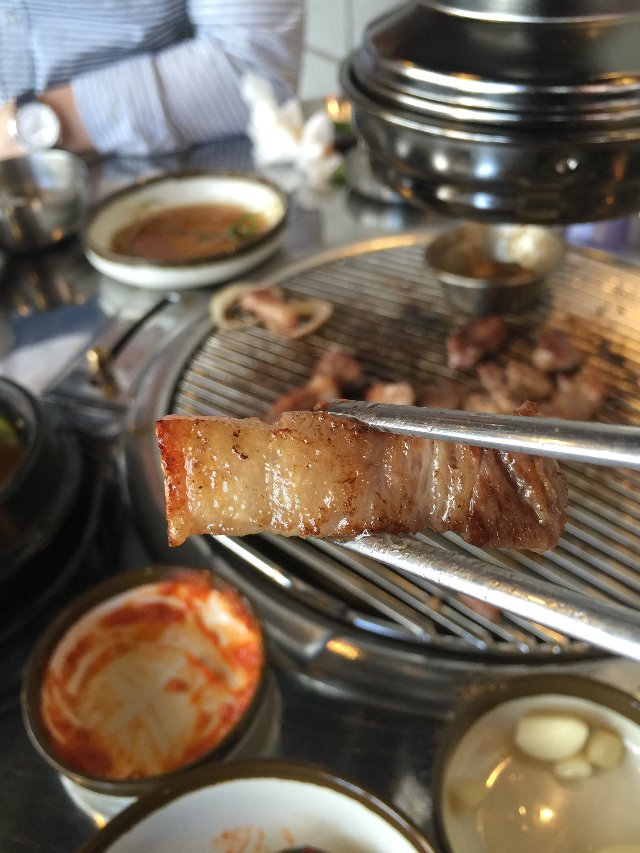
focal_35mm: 29
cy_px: 426
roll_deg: +5.4
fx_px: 715
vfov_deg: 61.7
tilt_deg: -40.9
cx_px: 320
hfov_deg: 48.2
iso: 40
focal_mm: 4.15
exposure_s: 1/30
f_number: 2.2
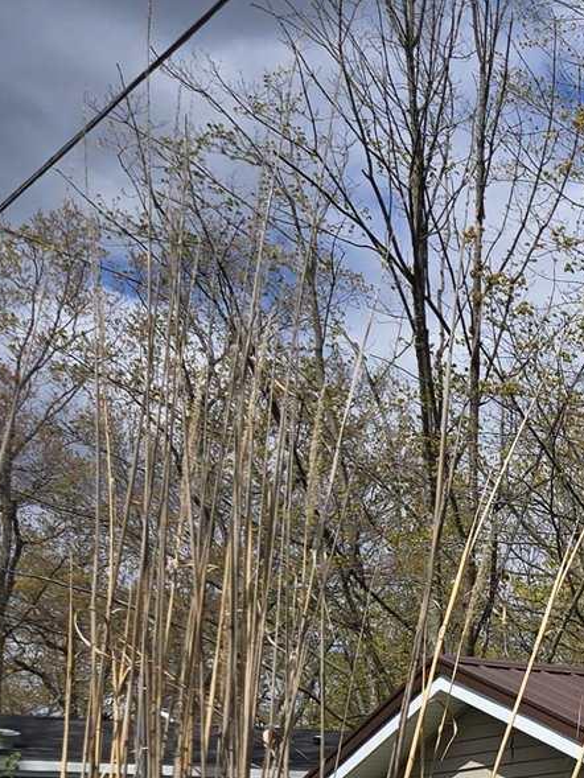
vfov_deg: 20.4
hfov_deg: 14.2
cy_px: 927
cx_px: 1099
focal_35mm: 90
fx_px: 2024
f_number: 1.8
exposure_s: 1/3273
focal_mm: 5.4
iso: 25
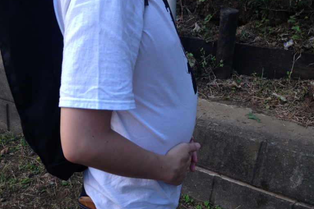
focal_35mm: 46
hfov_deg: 42.8
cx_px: 157
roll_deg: +0.7
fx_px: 401
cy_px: 152
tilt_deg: -30.9
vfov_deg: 28.9
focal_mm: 4.12
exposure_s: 1/30
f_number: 2.4
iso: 50
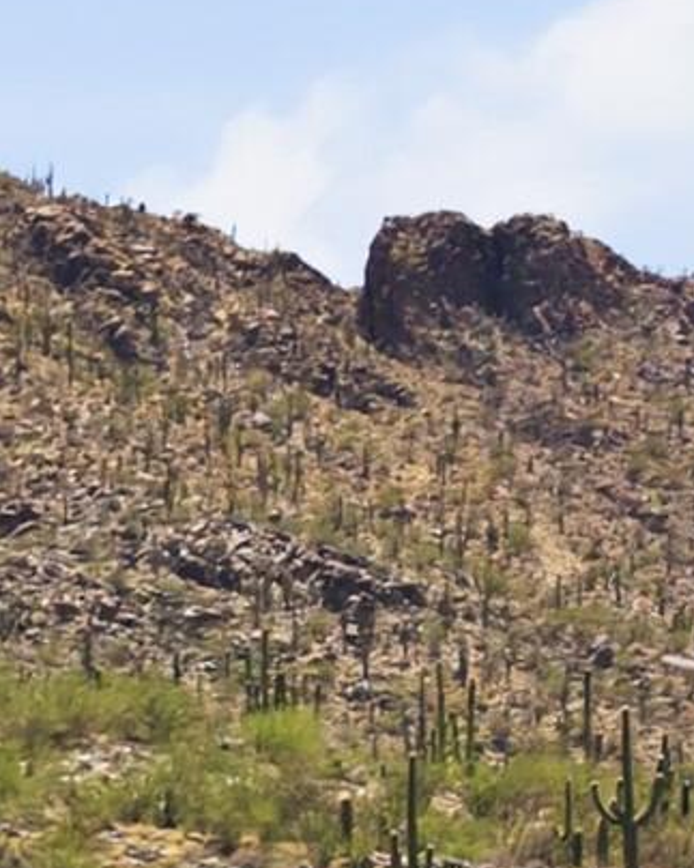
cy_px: 1323
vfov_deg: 10.7
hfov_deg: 7.6
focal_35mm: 174
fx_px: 4469
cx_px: -1455
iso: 200
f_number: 1.8
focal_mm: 8.7
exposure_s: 1/6400
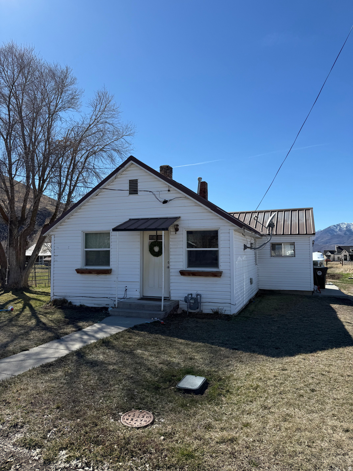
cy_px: 236
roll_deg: +0.7
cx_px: 176
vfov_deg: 71.6
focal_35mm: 24
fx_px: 326
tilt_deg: +2.9
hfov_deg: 56.8
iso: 80
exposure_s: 1/4673
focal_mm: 6.76
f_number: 1.78
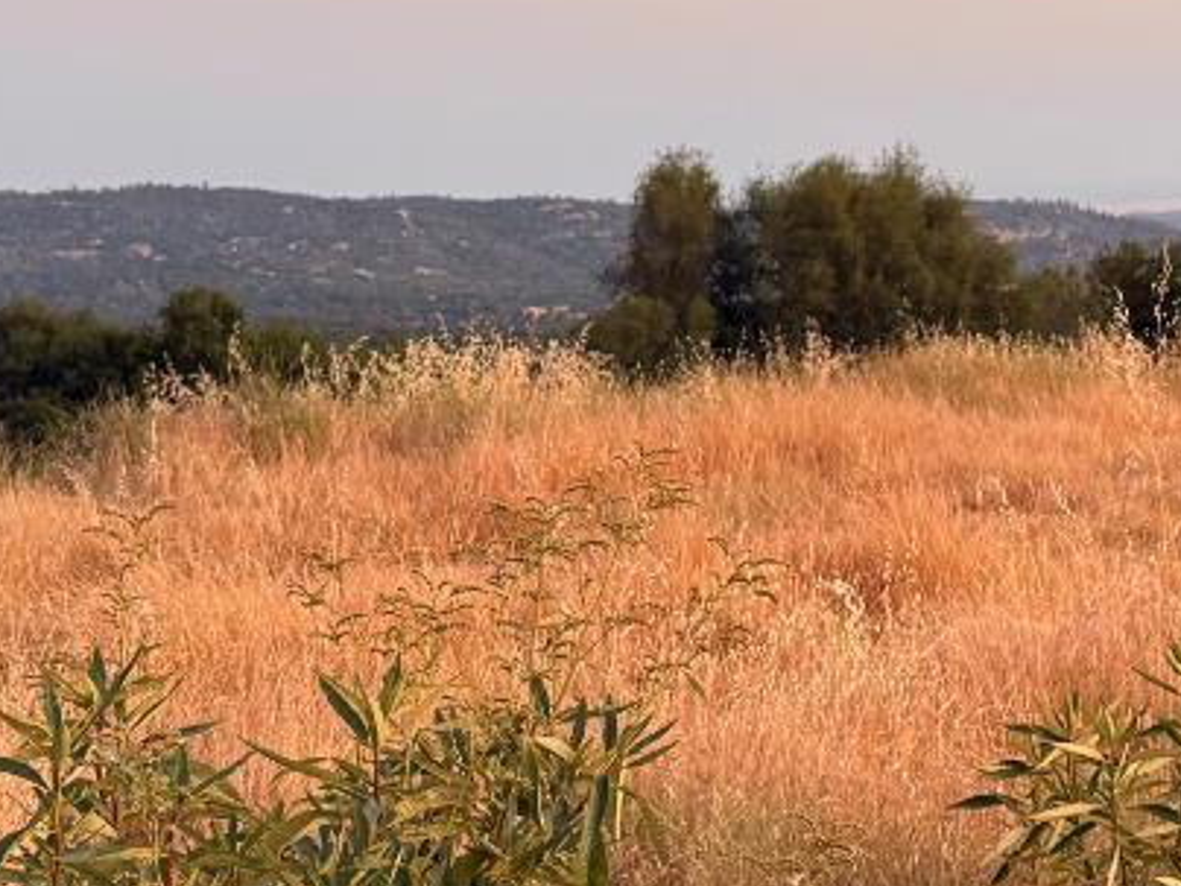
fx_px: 3036
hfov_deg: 21.3
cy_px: -13
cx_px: 1143
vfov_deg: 16.2
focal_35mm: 89
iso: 200
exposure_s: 1/66
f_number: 1.78
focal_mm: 6.76
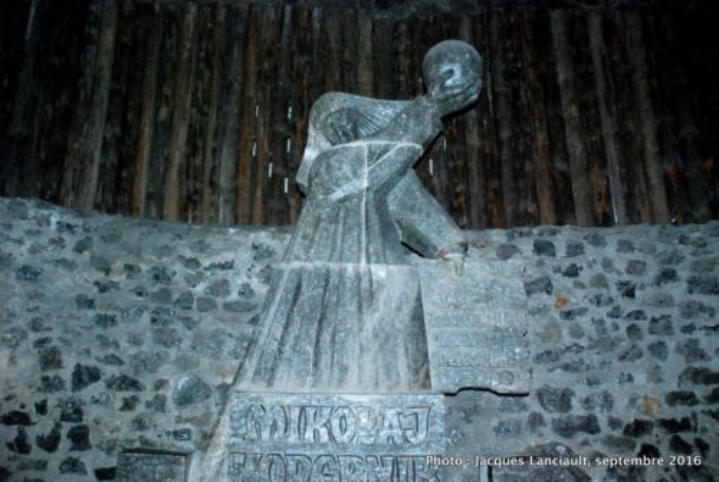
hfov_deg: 67.3
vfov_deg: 48.1
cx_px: 360
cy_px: 241
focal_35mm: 27
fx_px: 540
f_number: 6.3
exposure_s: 1/60
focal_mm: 18
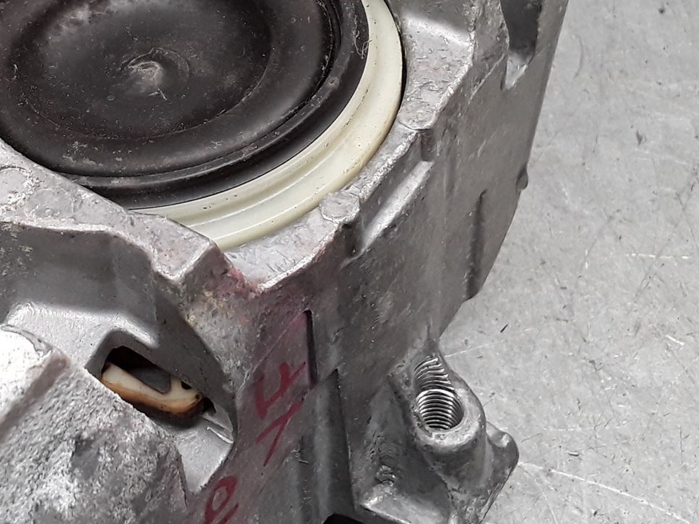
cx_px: 80
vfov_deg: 24.1
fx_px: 1212
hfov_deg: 30.8
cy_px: 121
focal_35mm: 60
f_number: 1.9
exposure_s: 1/100
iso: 64
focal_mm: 2.91
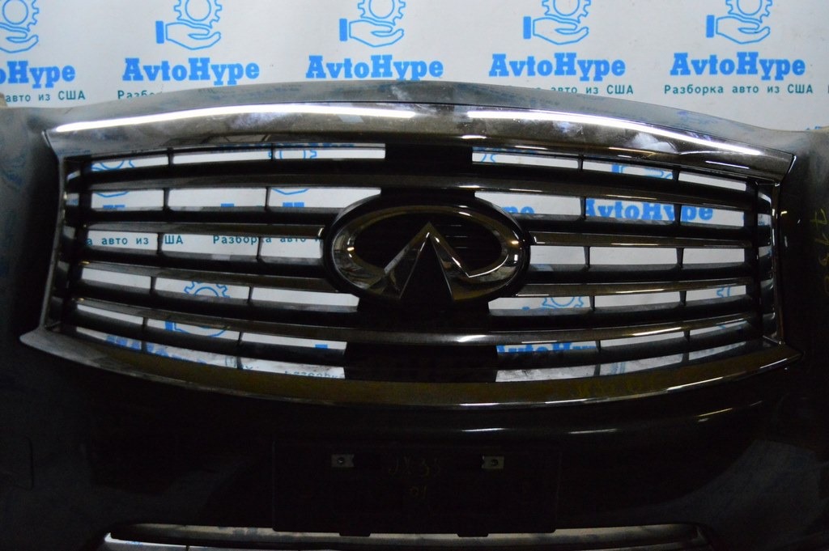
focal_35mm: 38
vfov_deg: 35.4
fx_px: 863
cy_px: 276
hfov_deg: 51.3
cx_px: 414
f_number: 4
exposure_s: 1/1000
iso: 6400
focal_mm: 25
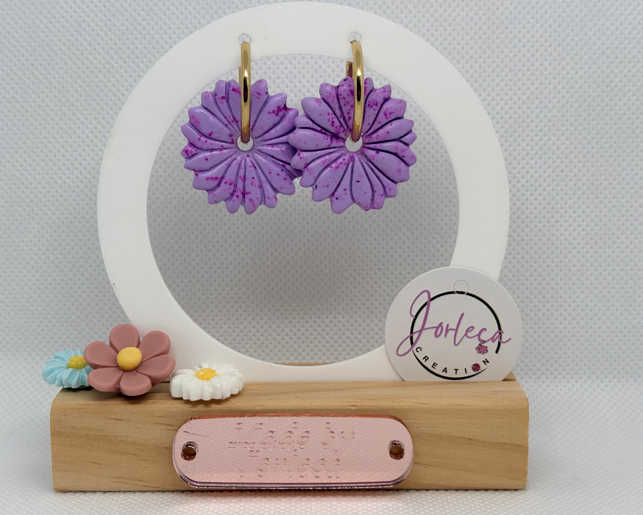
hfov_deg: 34.1
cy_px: 254
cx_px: 313
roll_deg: +0.9
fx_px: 1047
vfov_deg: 27.6
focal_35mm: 55
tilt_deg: -7.5
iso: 32
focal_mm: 5.96
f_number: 1.6
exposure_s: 1/365
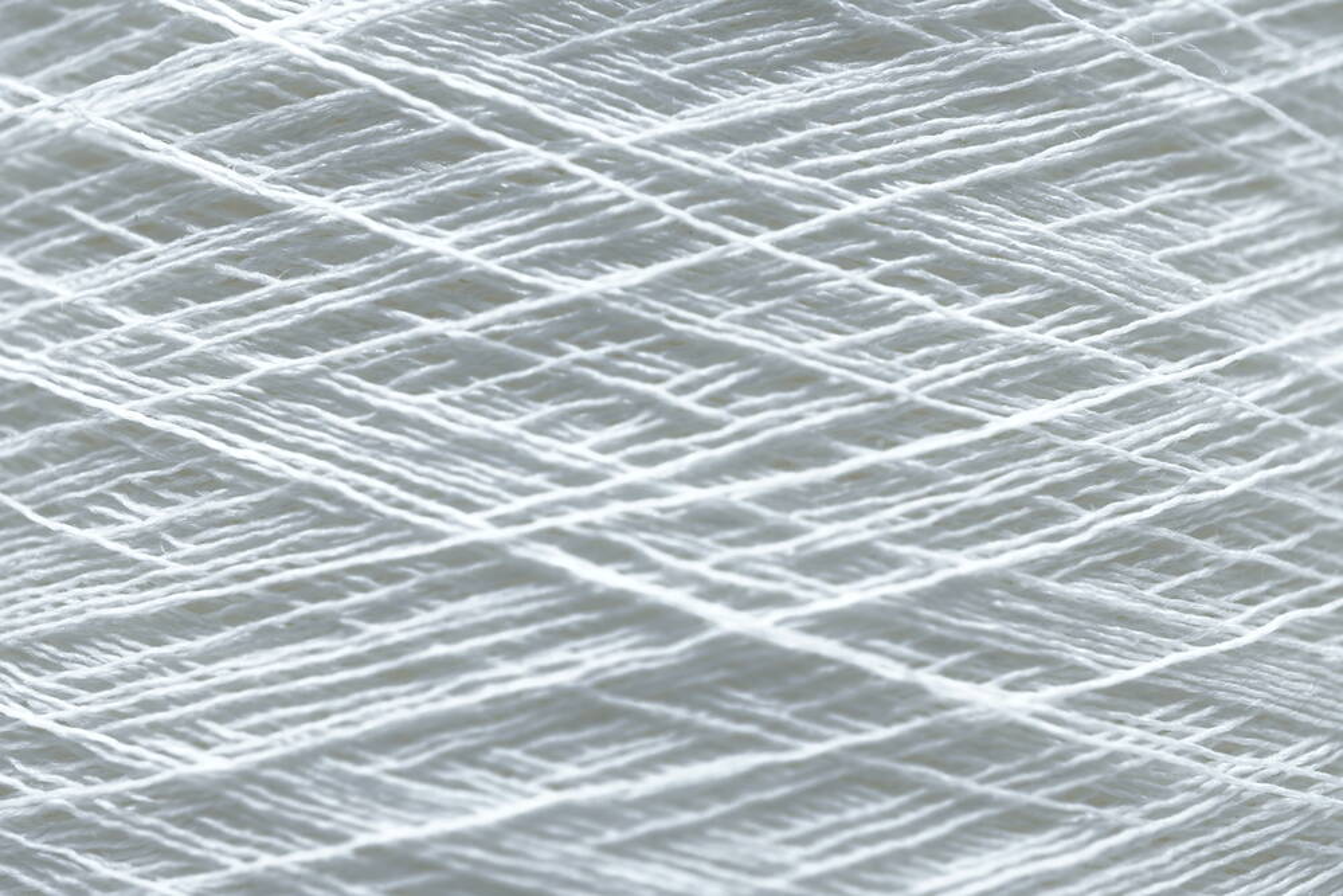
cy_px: 448
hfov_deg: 43.6
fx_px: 1679
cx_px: 672
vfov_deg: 29.9
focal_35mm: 45
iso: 250
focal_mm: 30
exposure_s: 1/30
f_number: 6.3
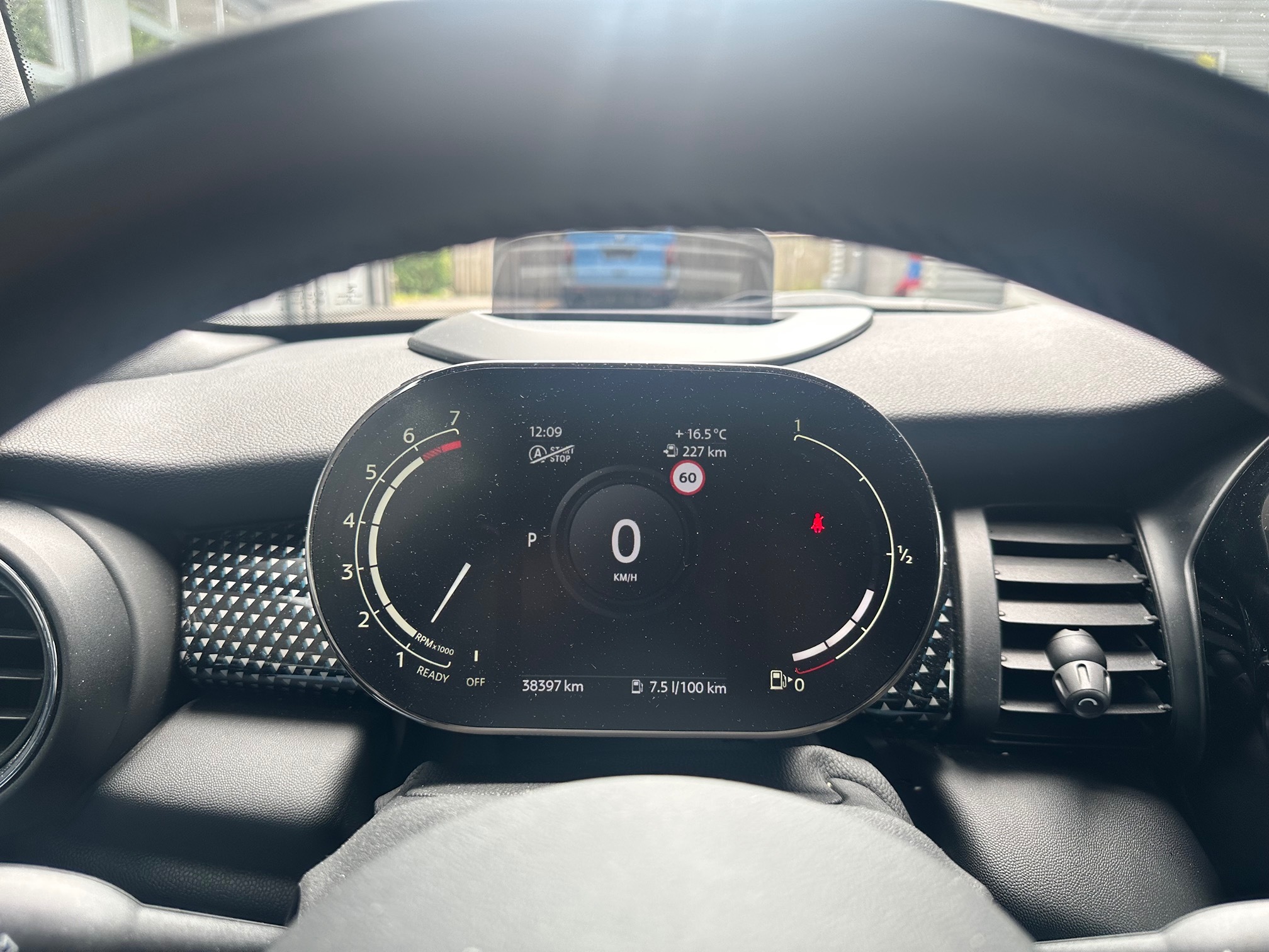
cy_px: 476
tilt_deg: -13.7
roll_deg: -0.3
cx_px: 634
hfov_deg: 71.6
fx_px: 880
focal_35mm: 24
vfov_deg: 56.8
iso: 64
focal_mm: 6.86
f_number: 1.78
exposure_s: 1/121
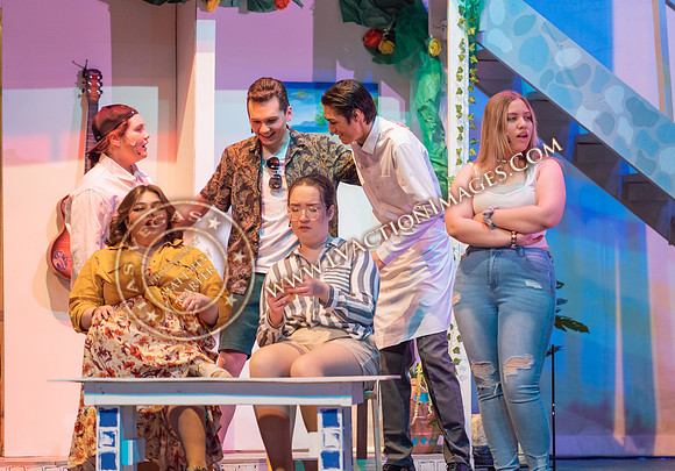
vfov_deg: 7.6
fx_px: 3553
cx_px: 359
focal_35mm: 187
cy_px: 234
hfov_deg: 10.9
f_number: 2.8
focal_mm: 175
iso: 900
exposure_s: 1/250
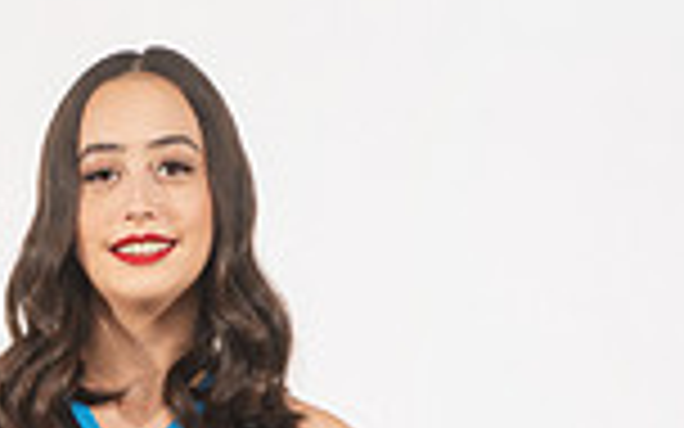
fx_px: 2703
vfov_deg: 8.4
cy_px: 978
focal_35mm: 145
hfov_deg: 14.2
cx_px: 27
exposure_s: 1/320
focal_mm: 48
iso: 500
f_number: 7.1
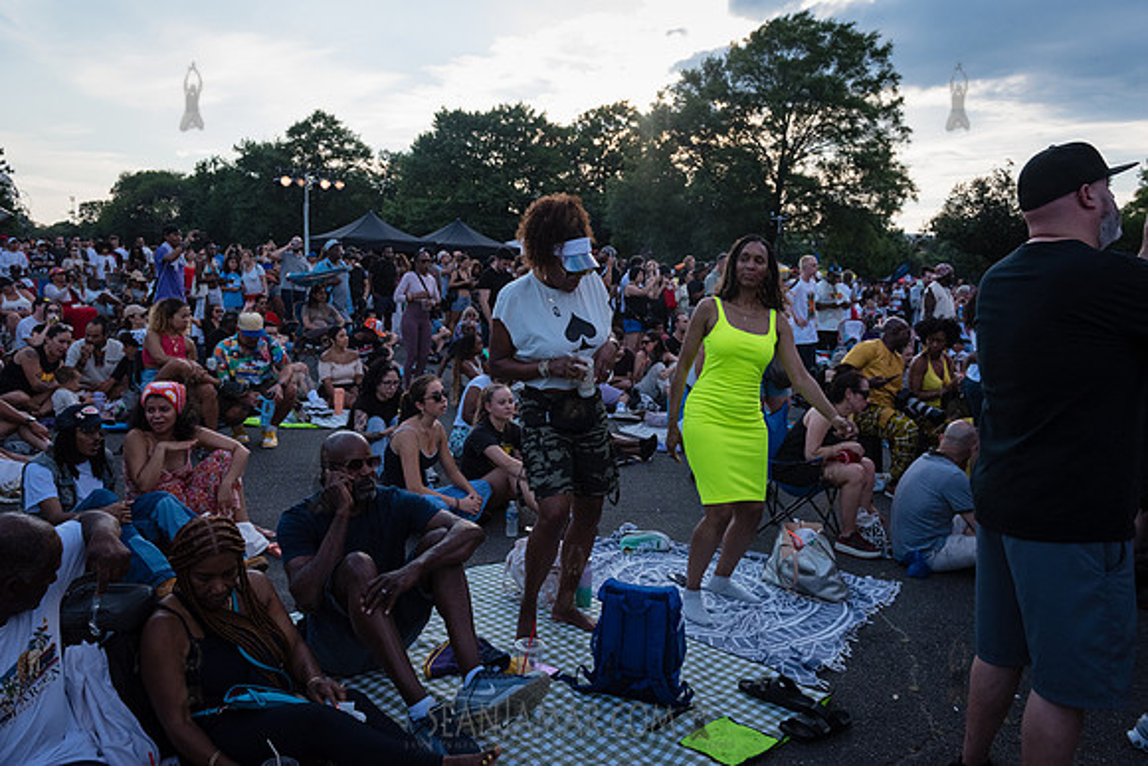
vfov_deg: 46.4
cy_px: 383
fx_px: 893
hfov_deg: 65.5
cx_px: 574
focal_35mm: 28
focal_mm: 28
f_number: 5
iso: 2000
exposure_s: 1/3200
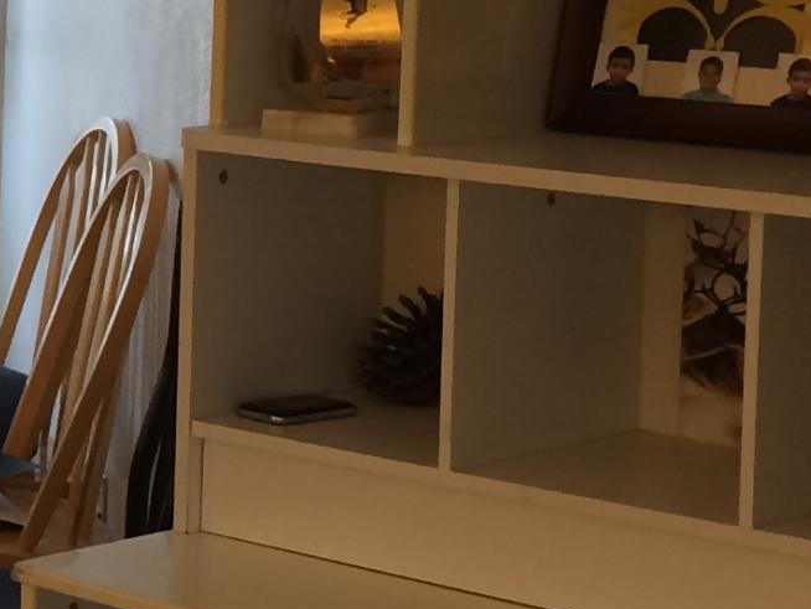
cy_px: 145
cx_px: -769
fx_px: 3117
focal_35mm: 133
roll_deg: -1.8
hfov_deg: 13.0
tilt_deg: -7.1
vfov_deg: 11.1
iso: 64
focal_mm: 4.15
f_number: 2.2
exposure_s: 1/30
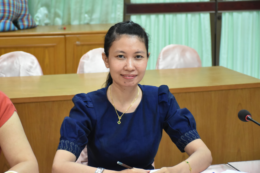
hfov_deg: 19.5
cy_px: 86
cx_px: 130
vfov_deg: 13.0
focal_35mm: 105
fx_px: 758
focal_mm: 70
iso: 3200
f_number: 5
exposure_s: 1/100
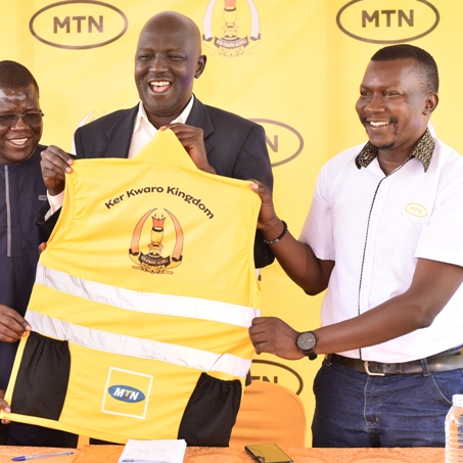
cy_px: 216
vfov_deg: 23.1
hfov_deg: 22.9
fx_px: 1135
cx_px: 131
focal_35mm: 75
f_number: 5
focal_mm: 50
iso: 400
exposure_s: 1/160
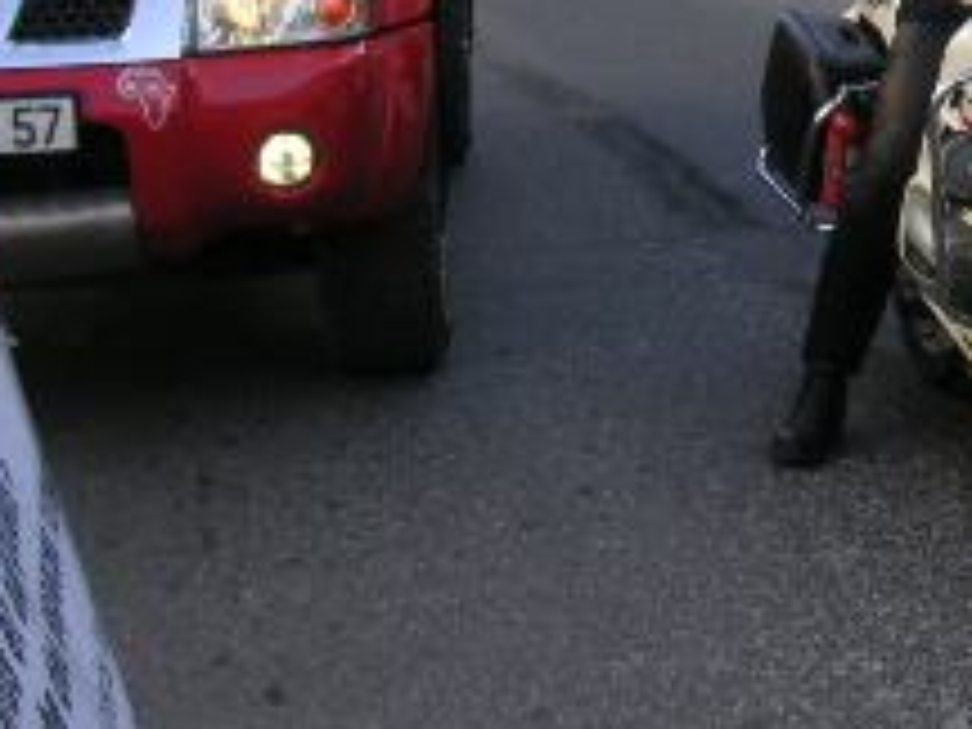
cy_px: -81
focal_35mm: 103
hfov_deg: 18.8
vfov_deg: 14.0
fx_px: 2892
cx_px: 868
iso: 50
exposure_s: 1/350
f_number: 2.8
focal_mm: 6.1
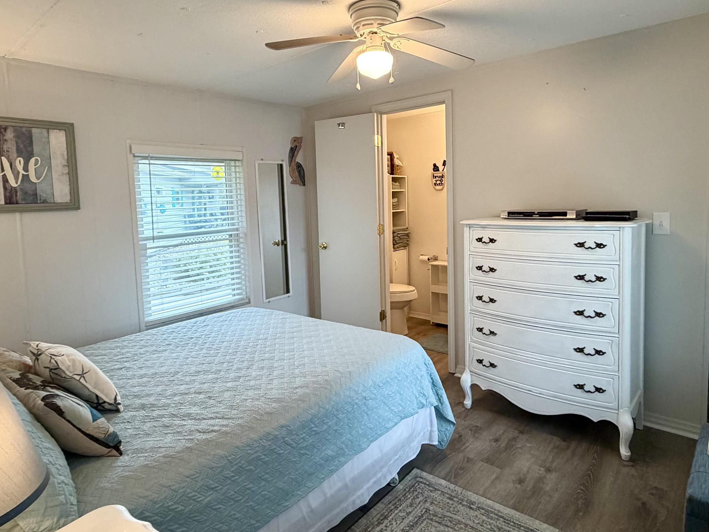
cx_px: 339
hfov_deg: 76.3
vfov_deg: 60.8
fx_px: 451
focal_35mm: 22
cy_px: 227
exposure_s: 1/60
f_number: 2.2
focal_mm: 2.22
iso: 200
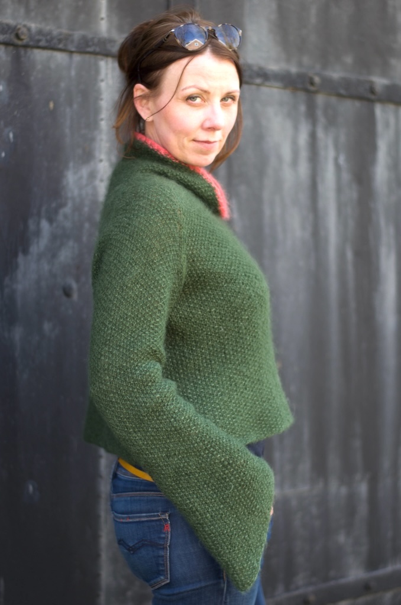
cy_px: 302
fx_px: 1259
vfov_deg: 27.0
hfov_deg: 18.1
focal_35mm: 75
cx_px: 200
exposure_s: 1/320
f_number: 1.8
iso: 100
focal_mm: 50
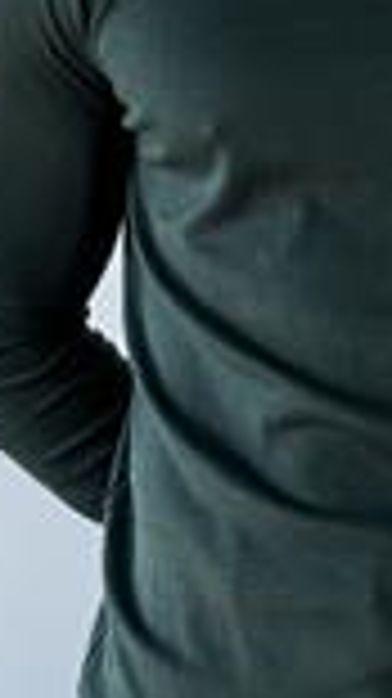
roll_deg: -0.1
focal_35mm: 180
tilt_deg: +0.0
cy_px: 209
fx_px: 3332
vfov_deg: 11.9
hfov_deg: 6.7
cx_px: 401
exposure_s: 1/270
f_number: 1.78
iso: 80
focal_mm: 6.76
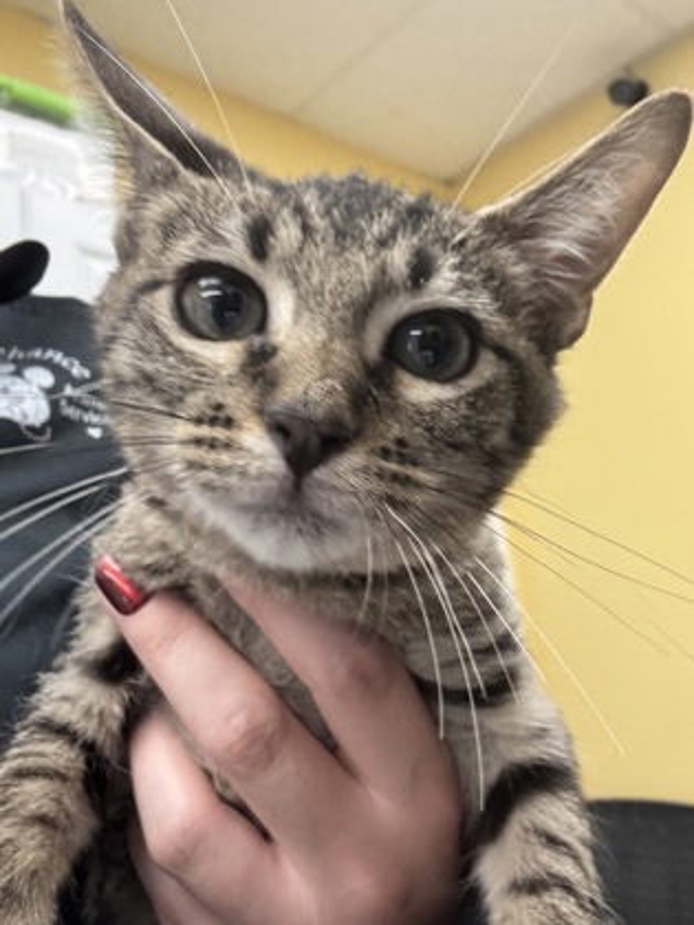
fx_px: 802
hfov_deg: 46.8
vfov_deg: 60.0
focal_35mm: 30
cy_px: 462
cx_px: 347
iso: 160
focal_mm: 2.69
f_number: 1.9
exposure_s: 1/60
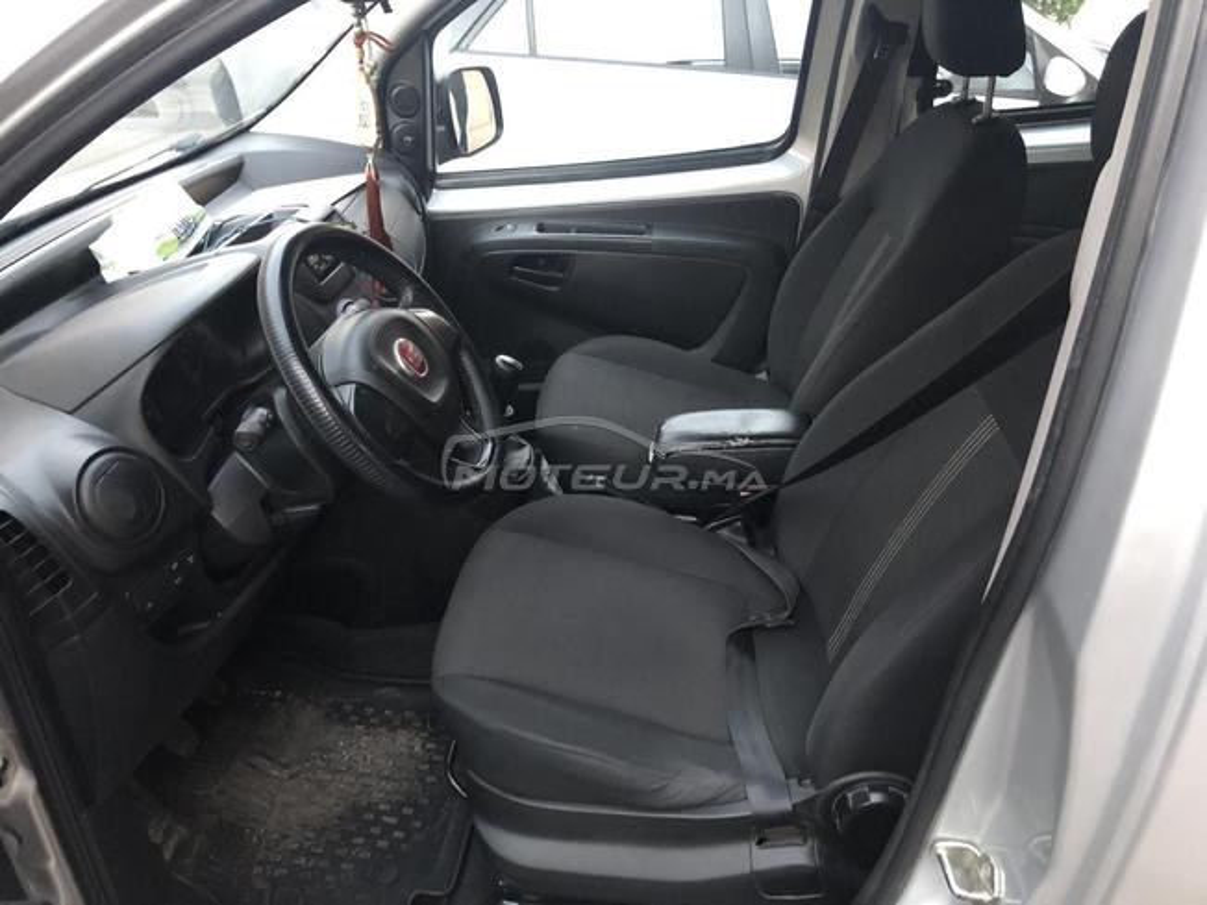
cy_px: 452
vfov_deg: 49.7
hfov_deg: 63.4
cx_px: 604
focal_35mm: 28
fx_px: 976
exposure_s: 1/5
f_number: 1.8
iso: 100
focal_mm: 3.99
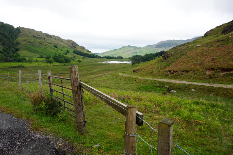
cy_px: 78
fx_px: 155
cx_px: 116
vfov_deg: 53.1
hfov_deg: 73.8
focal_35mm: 24
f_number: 8
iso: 100
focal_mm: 16
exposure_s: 1/80
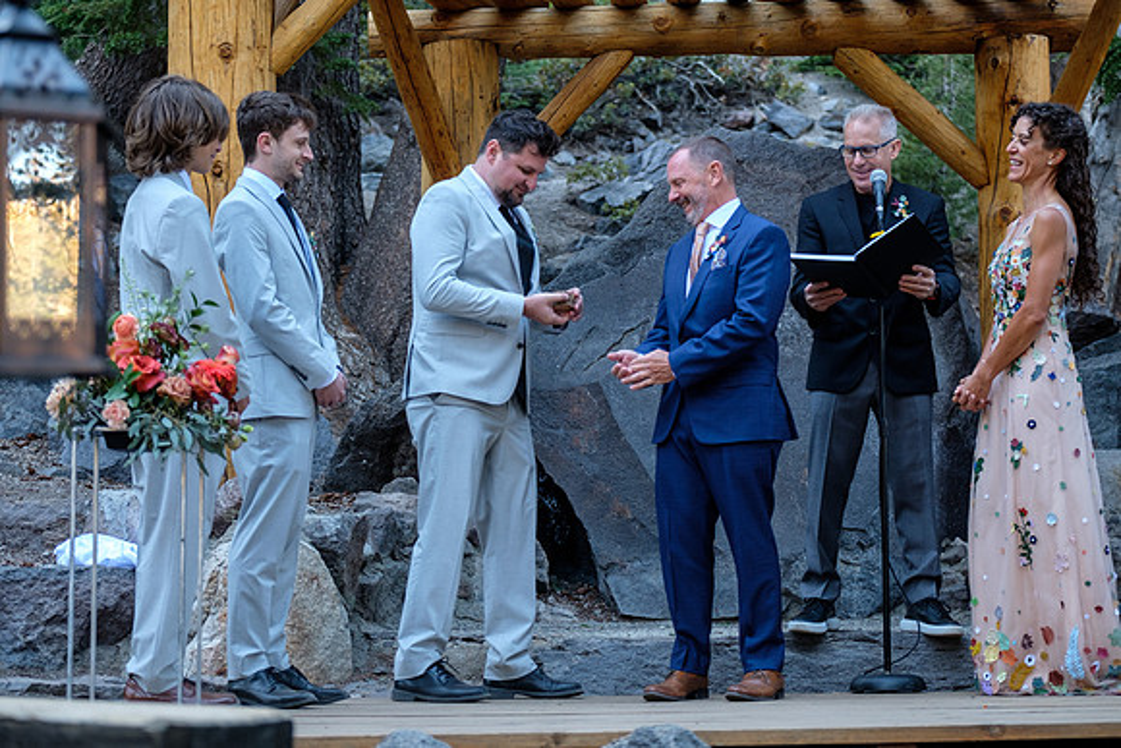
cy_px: 374
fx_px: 2616
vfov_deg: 16.3
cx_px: 560
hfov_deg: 24.2
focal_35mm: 84
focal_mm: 56.3
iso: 640
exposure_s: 1/120
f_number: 2.8
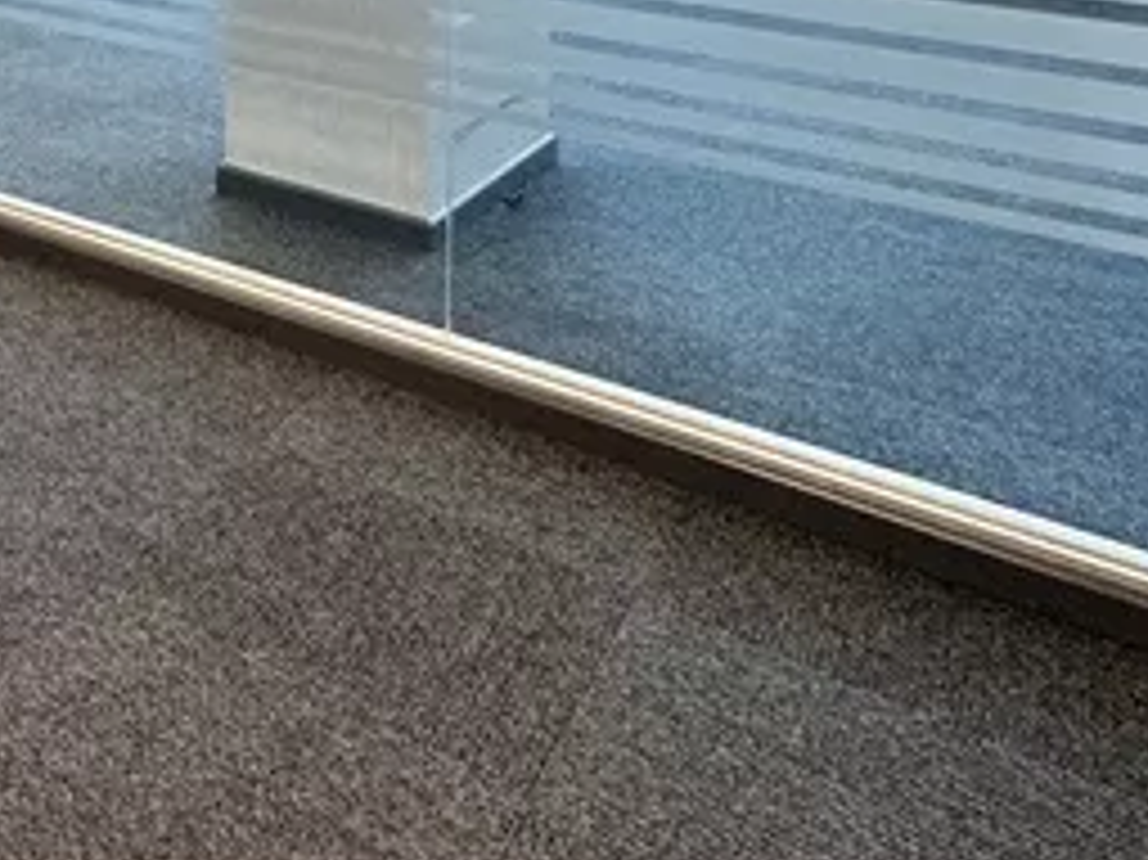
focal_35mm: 44
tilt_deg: -1.3
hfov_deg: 31.2
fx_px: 1459
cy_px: -320
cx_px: -410
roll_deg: -0.2
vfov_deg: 26.6
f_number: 2.2
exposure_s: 1/100
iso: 100
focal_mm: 2.22
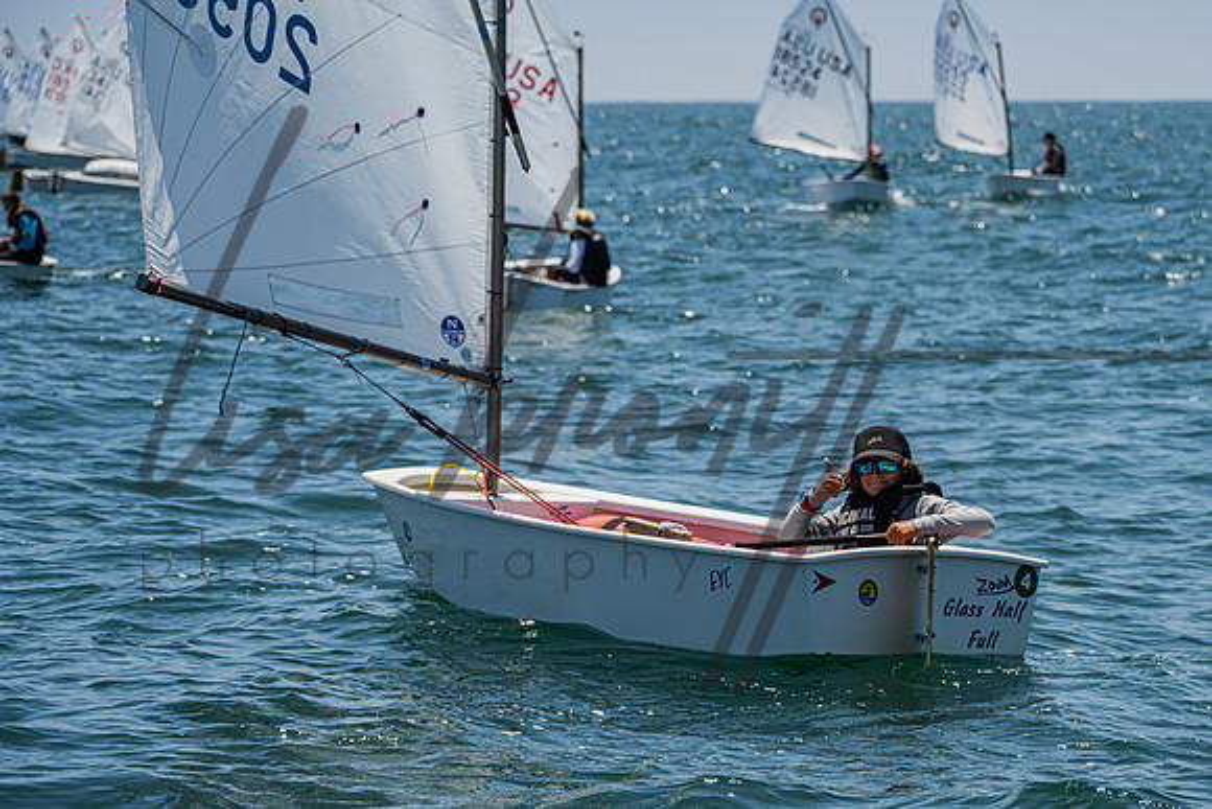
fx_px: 5032
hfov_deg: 13.7
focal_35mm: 149
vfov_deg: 9.2
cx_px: 758
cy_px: 467
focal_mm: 115
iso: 250
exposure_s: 1/1600
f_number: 6.7
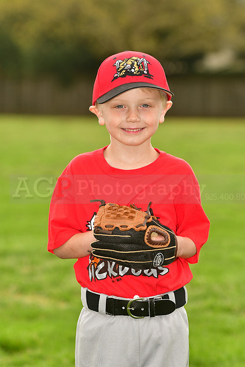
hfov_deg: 6.5
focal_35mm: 210
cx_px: 122
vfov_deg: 9.8
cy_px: 184
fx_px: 2142
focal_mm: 140
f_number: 5
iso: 200
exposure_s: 1/500
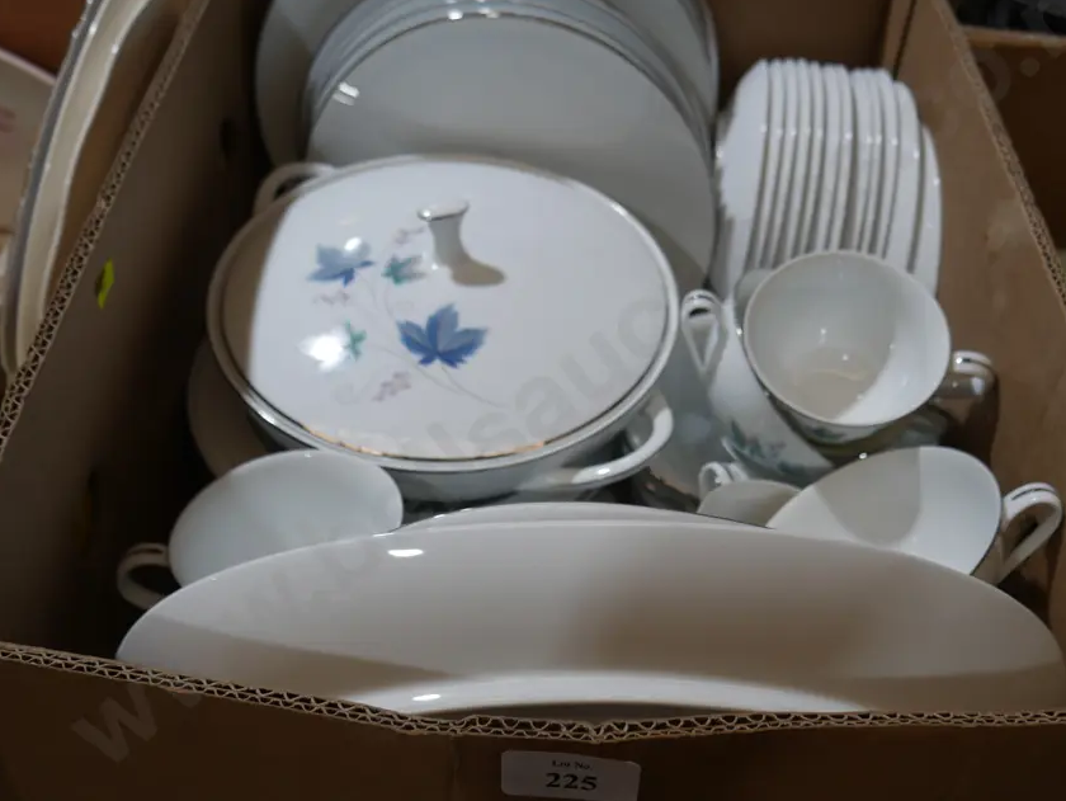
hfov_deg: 47.7
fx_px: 1202
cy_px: 360
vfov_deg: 36.8
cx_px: 604
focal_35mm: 39
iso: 200
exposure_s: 1/125
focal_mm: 16
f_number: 3.6
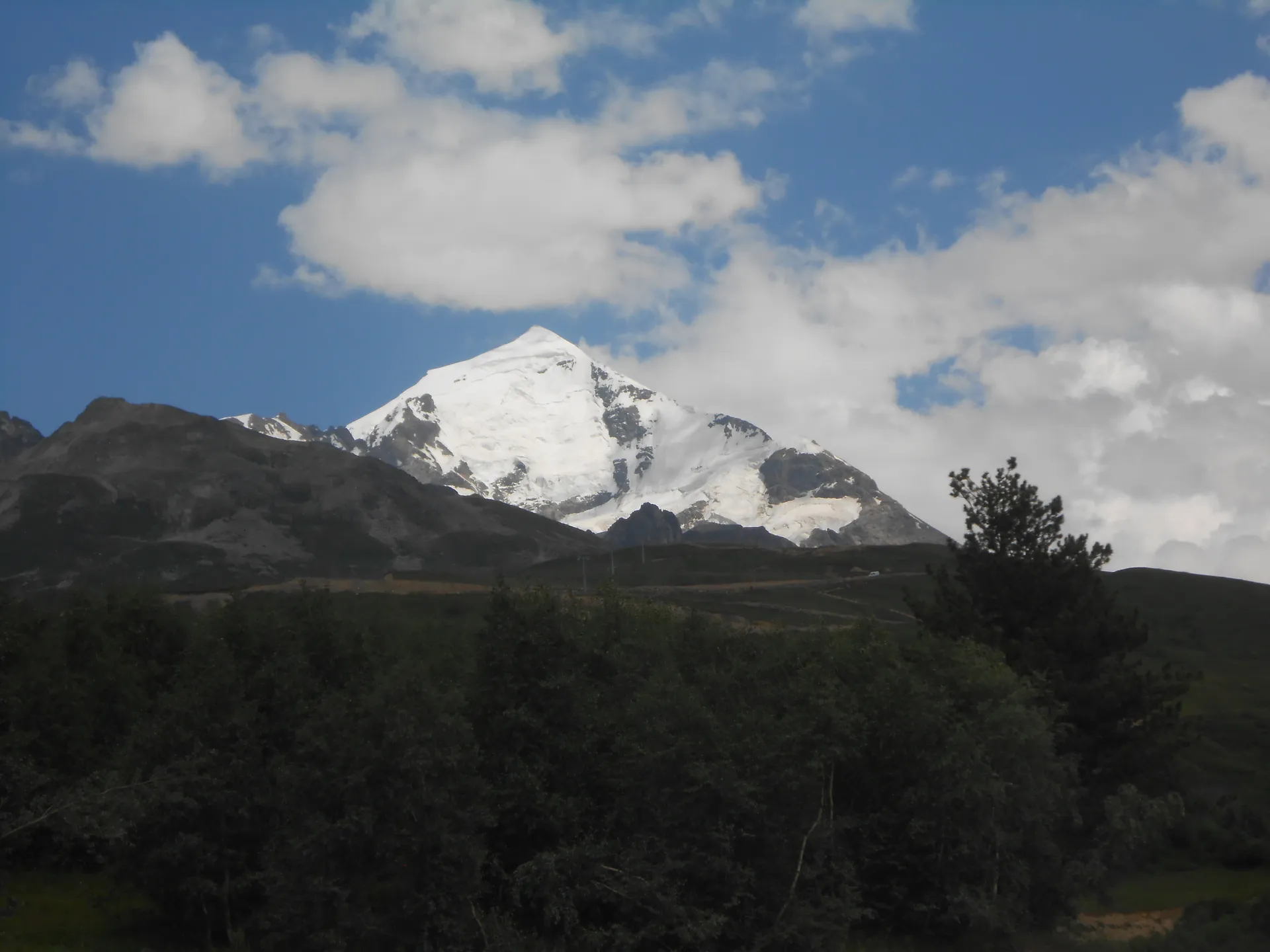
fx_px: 3412
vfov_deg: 15.9
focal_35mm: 93
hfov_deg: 21.1
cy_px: 476
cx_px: 635
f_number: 4.6
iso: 80
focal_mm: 16.5
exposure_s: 1/1250
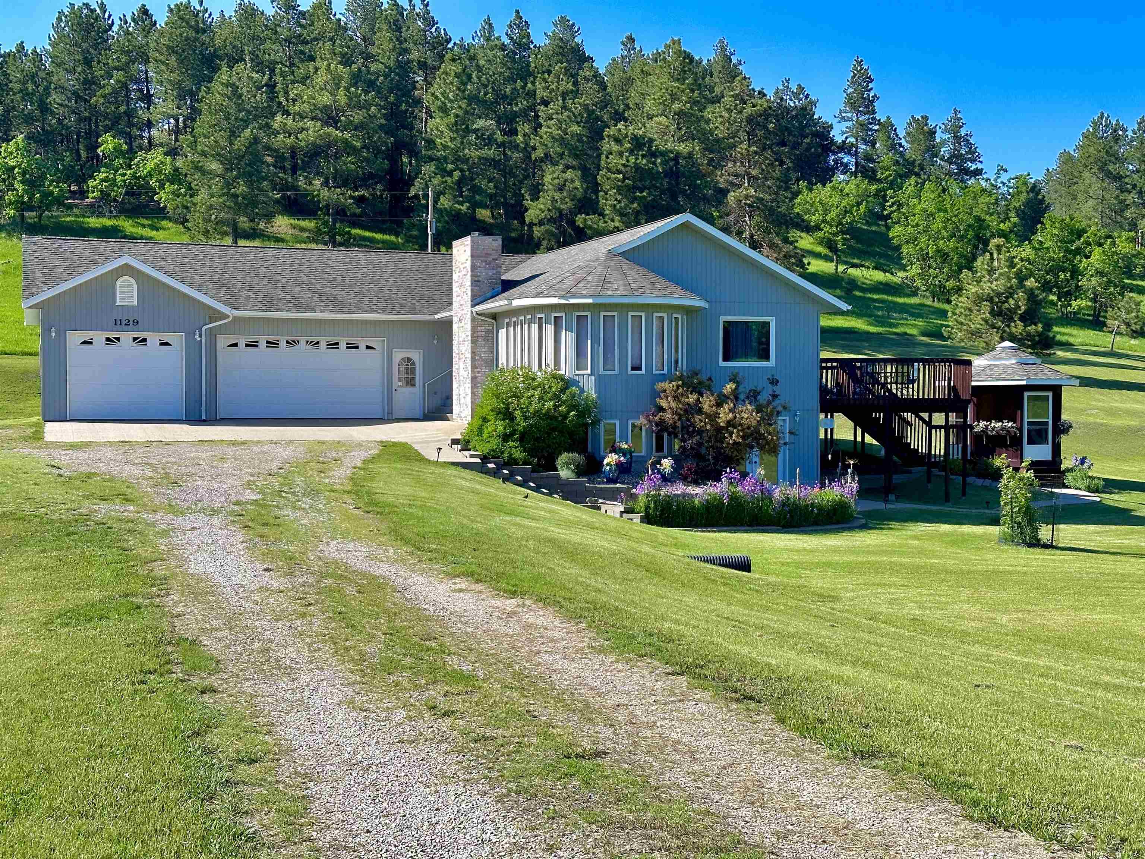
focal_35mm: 48
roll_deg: -0.5
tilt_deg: -1.4
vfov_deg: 30.3
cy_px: 430
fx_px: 1588
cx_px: 572
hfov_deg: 39.7
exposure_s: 1/2469
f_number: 1.78
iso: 64
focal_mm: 6.86
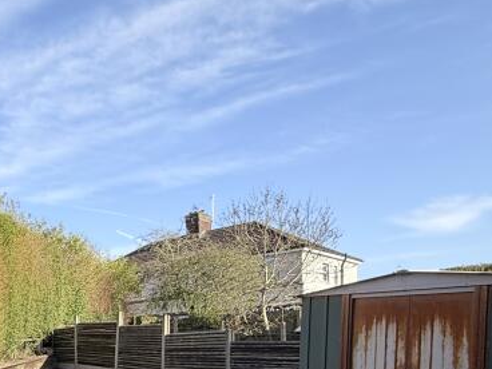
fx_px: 554
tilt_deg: -1.1
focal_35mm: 39
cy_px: 357
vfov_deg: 34.0
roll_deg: +1.2
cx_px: -12
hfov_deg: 41.0
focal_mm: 2.22
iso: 40
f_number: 2.2
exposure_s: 1/686
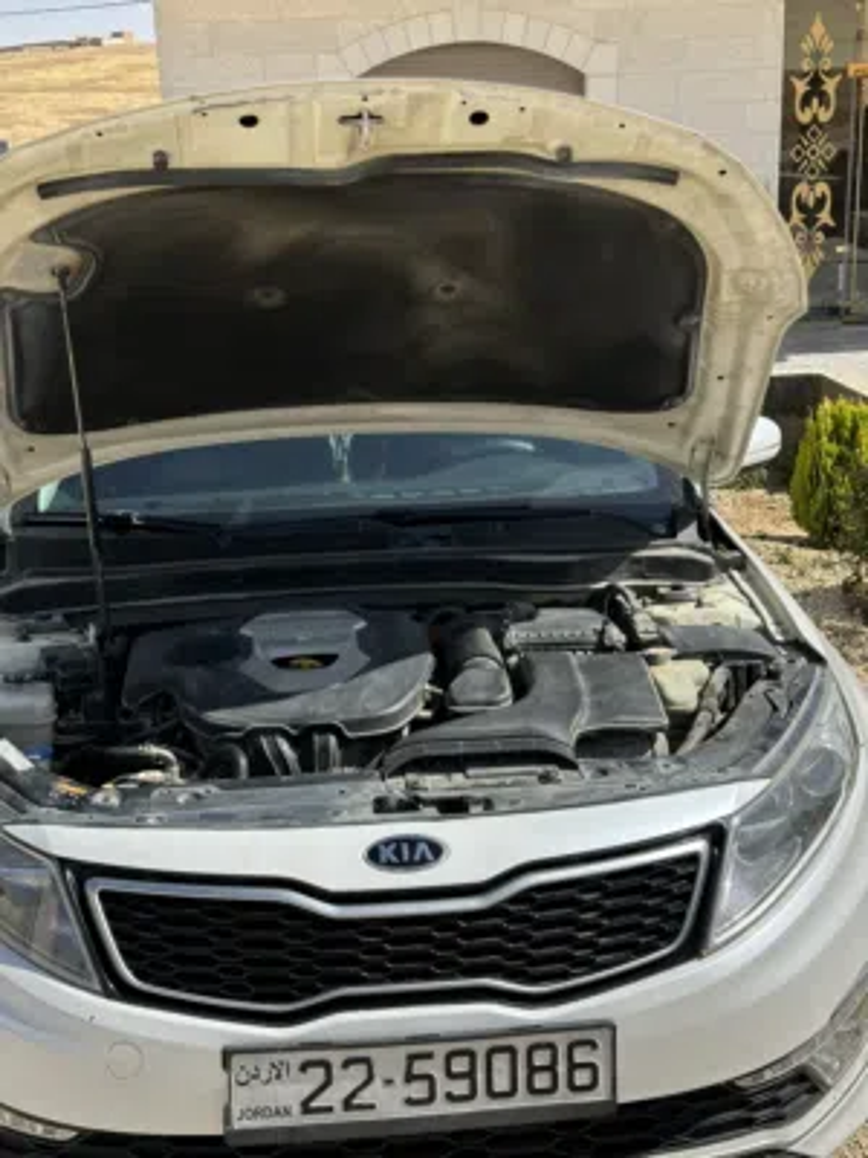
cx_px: 434
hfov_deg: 30.3
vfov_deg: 39.7
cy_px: 579
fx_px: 1605
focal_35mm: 48
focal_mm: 6.86
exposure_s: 1/5882
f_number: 1.78
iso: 64
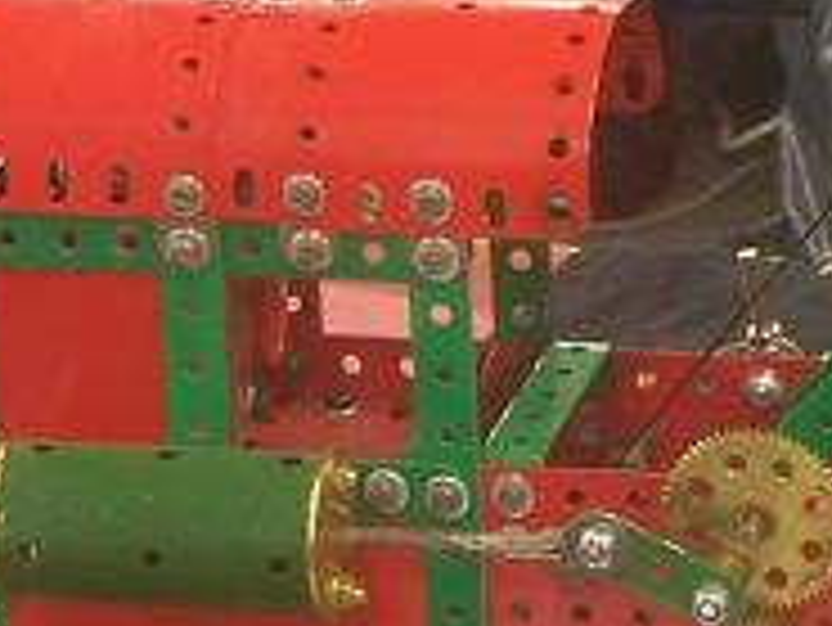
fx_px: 6782
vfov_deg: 5.3
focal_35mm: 282
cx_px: 1160
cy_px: 135
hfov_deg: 6.9
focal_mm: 8.5
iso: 80
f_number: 3
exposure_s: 1/2
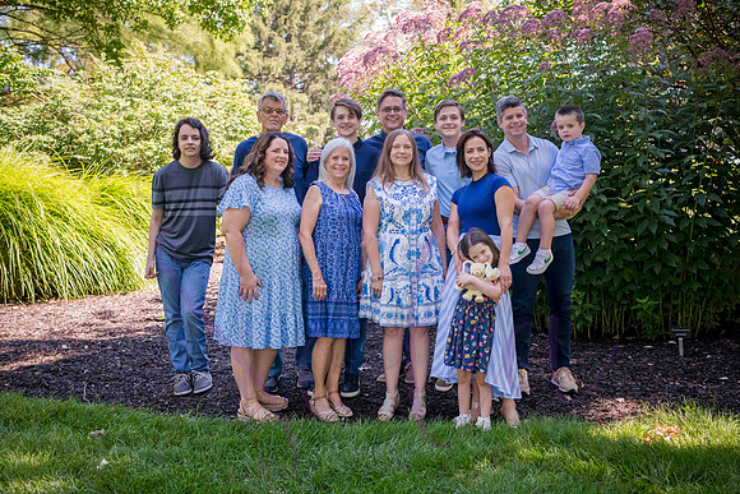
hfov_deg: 39.6
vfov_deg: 27.0
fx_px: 1028
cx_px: 370
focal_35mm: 50
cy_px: 247
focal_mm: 50
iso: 400
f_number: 4.5
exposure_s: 1/320
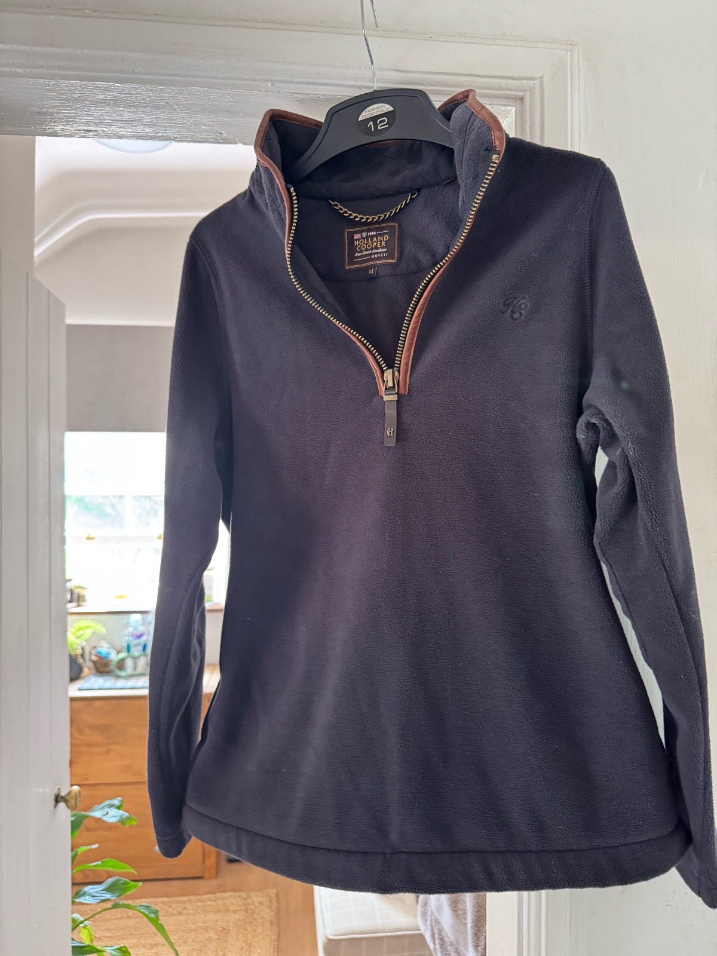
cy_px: 478
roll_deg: -0.6
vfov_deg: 71.6
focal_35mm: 24
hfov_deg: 56.8
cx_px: 358
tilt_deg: +0.5
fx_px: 663
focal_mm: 6.76
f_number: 1.78
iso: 640
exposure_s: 1/60
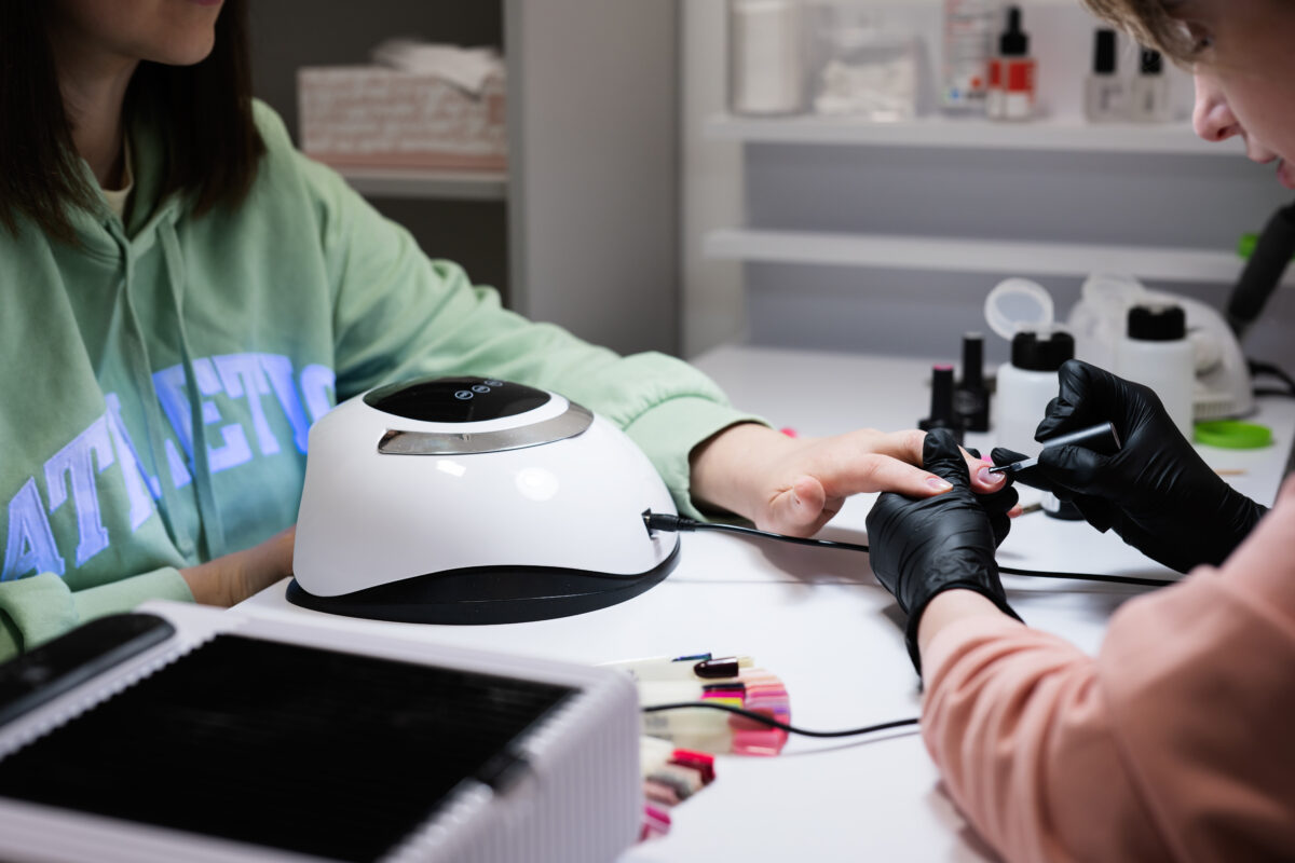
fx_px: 1798
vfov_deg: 27.0
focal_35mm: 50
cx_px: 648
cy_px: 432
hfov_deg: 39.6
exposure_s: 1/200
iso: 200
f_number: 3.2
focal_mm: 50
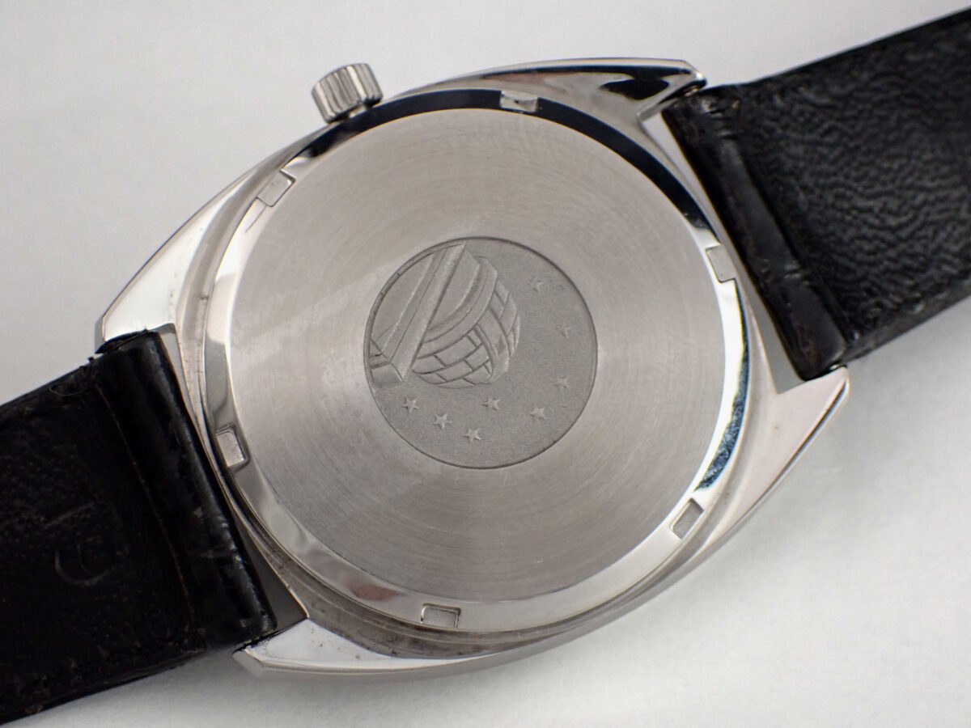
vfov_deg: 18.0
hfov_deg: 23.8
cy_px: 364
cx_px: 486
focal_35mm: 82
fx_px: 2300
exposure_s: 1/80
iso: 800
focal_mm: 14.62
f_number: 4.3
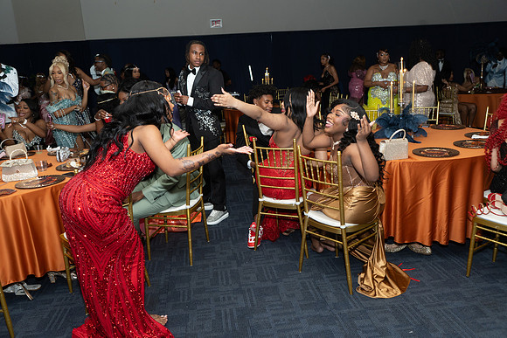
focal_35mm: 28
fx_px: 394
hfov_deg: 65.5
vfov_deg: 46.4
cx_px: 254
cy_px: 169
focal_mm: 28
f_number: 3.5
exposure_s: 1/125
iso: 500
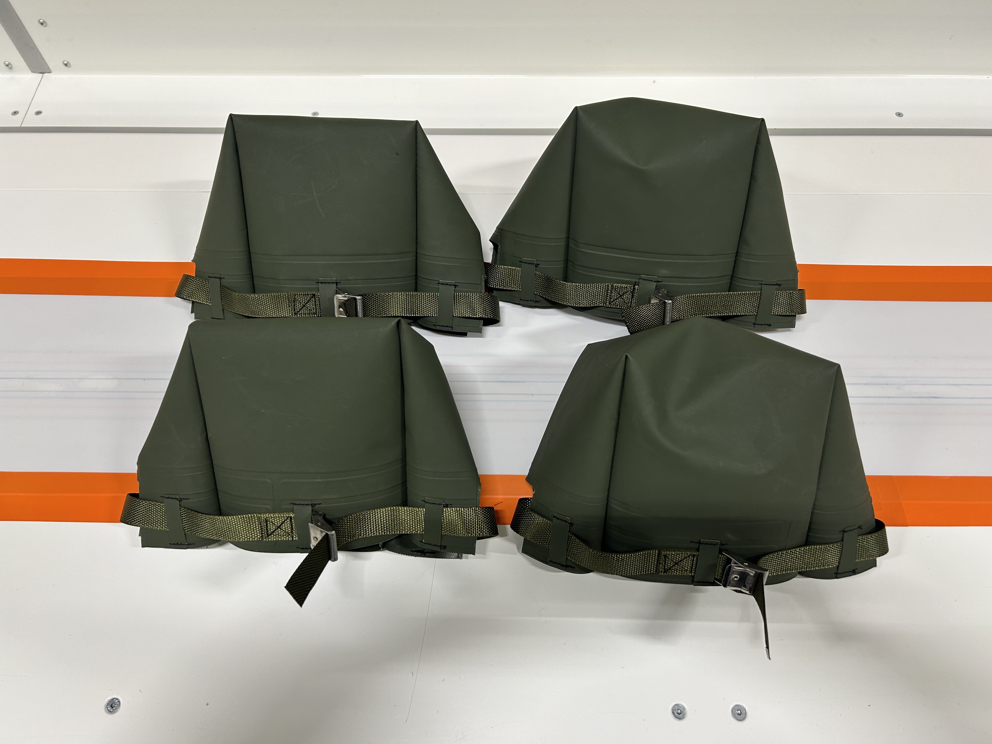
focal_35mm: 26
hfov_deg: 67.3
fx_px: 745
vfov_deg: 53.1
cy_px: 372
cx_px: 496
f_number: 1.5
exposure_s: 1/100
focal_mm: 5.7
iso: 64
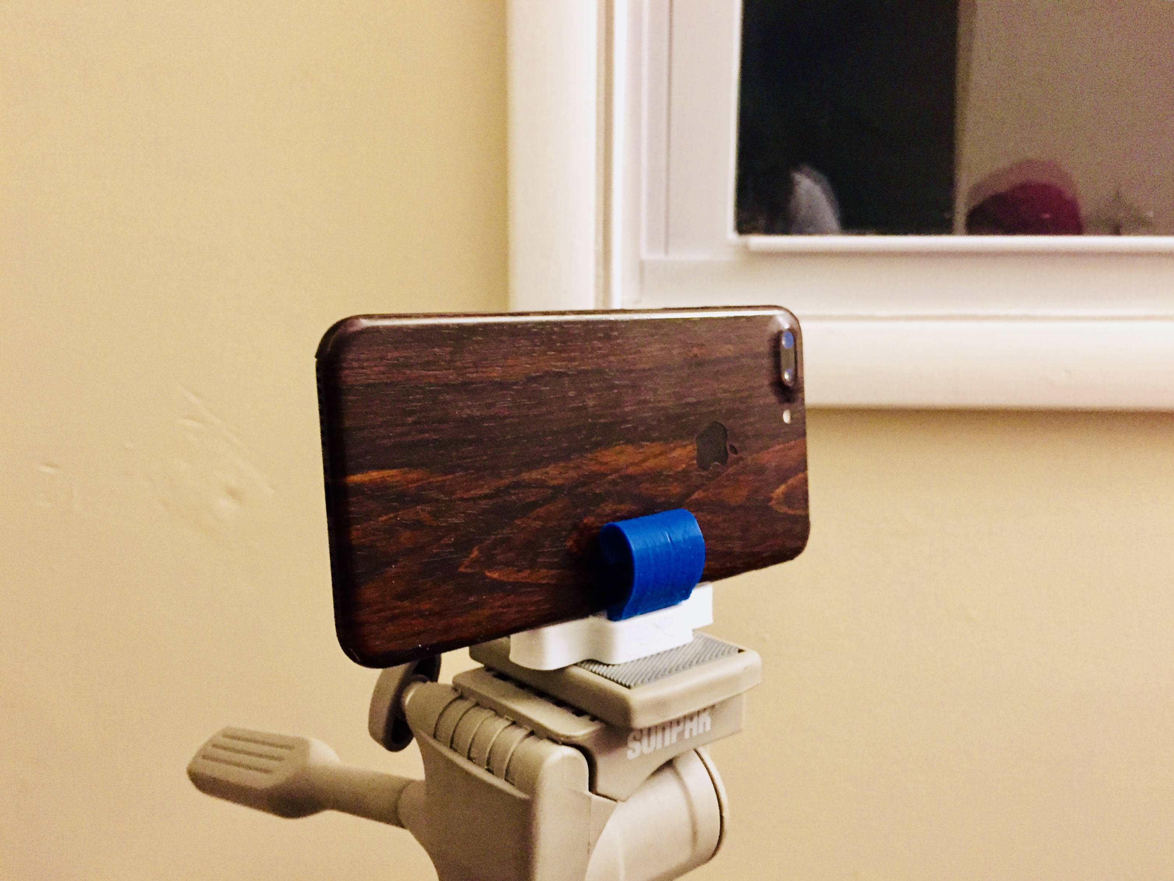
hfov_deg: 61.6
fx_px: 984
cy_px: 440
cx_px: 587
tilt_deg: -9.2
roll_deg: -1.0
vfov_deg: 48.2
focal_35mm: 29
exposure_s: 1/15
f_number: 2.2
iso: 640
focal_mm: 4.15
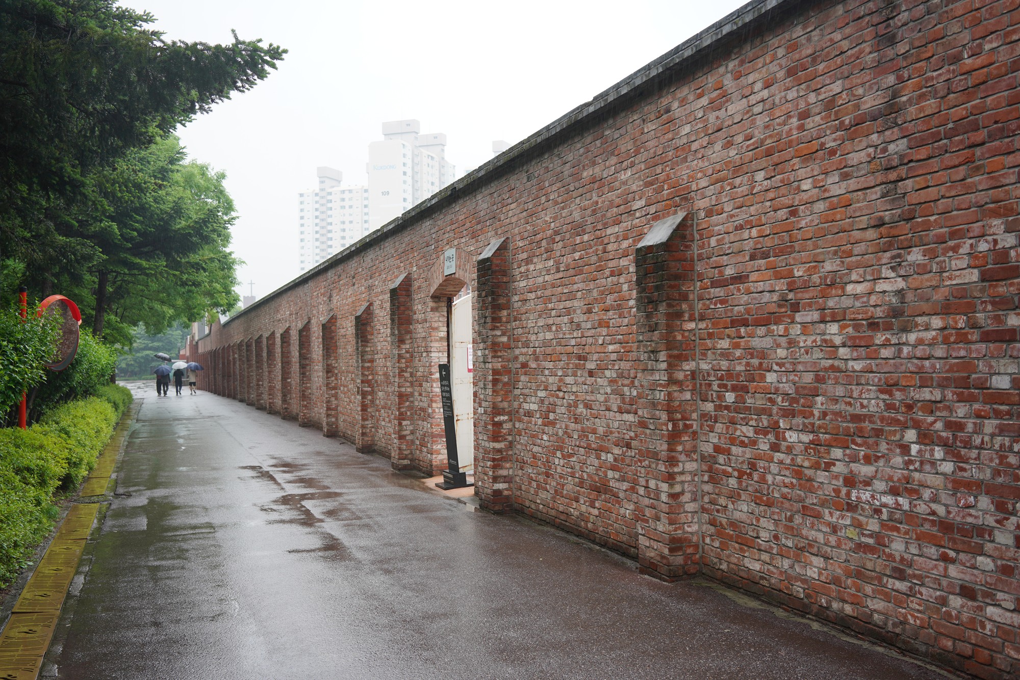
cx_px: 510
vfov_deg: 37.9
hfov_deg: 54.4
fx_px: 992
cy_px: 340
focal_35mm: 35
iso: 200
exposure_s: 1/80
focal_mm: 35
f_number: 5
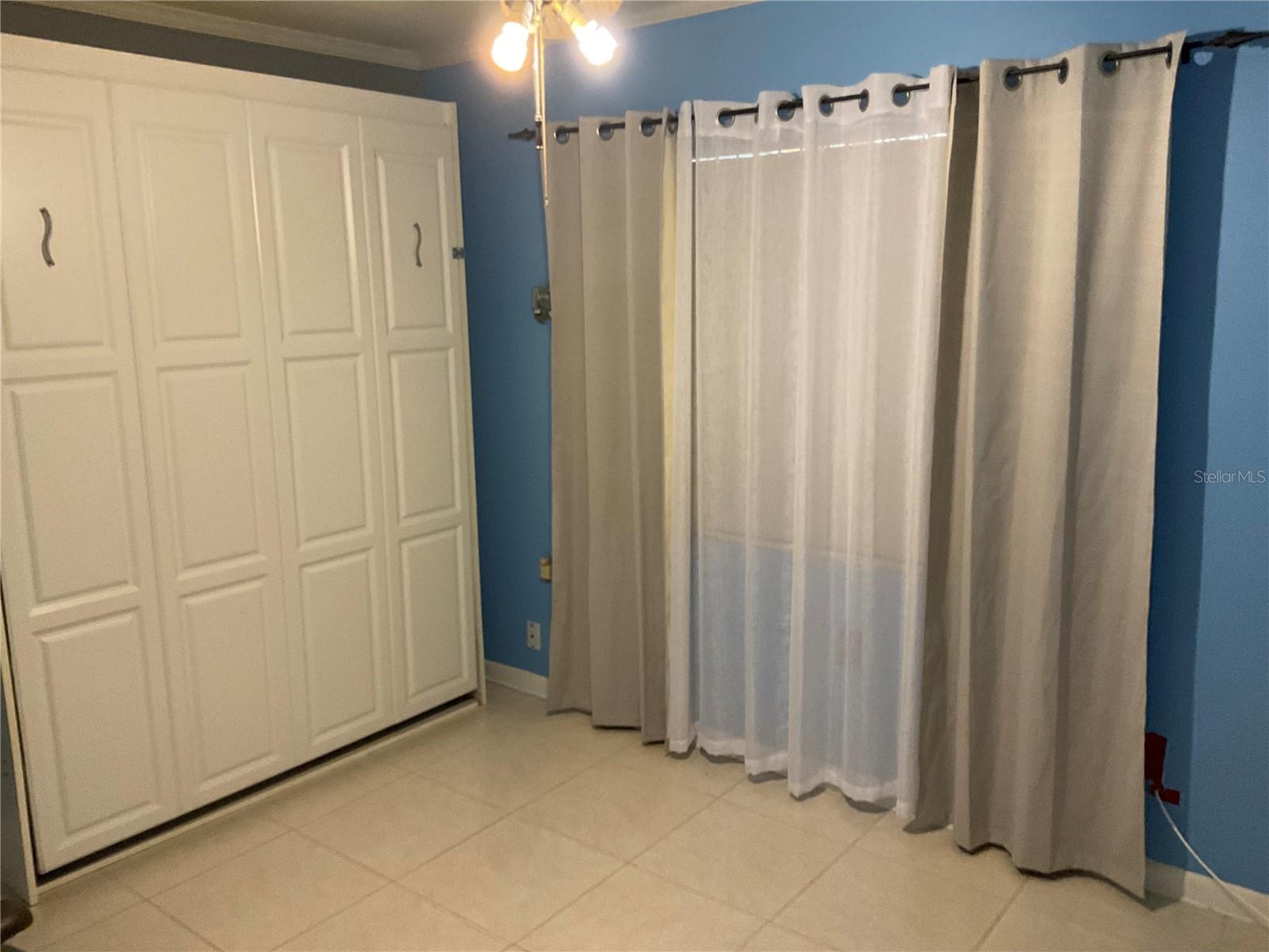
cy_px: 476
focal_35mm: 29
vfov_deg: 48.2
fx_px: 1063
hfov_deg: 61.7
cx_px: 634
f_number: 1.8
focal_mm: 3
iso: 250
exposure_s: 1/60
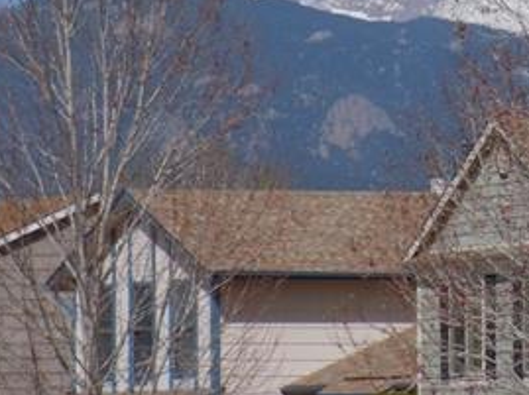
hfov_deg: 5.4
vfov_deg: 4.0
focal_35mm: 367
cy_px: -8
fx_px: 5601
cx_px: 448
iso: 80
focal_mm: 27.3
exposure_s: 1/800
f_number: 5.2
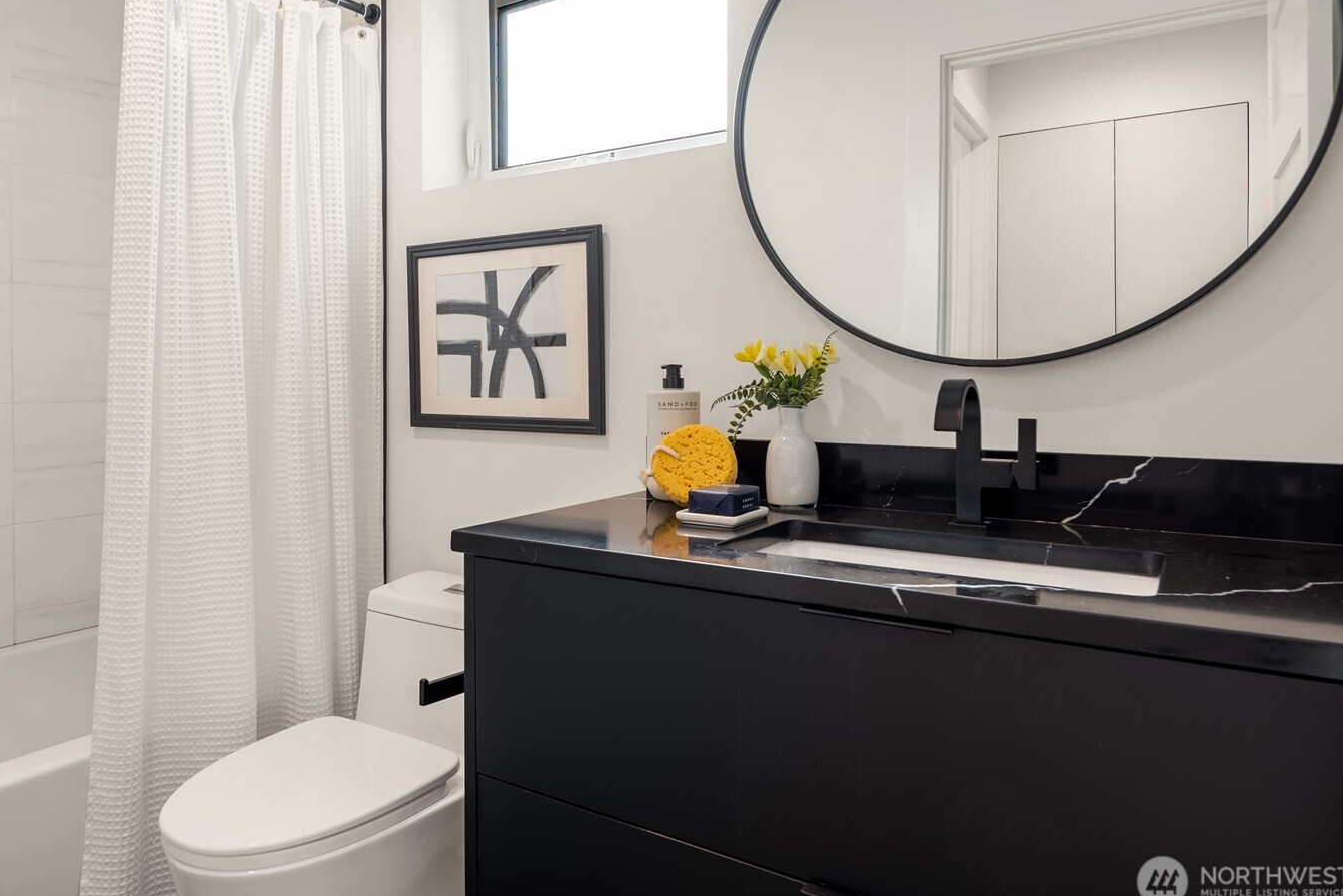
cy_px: 354
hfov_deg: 72.9
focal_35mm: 24
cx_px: 533
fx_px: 895
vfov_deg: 52.7
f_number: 7.1
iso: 100
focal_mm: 19
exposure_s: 1/5
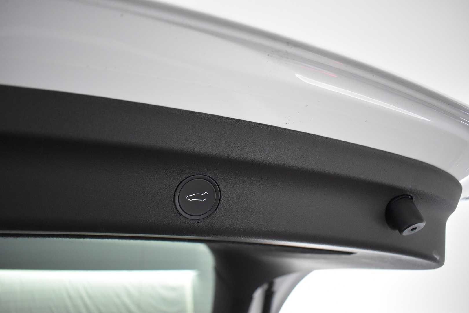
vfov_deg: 47.9
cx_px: 234
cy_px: 156
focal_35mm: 27
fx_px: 352
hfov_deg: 67.4
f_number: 3.5
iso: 3200
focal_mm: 18
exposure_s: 1/60
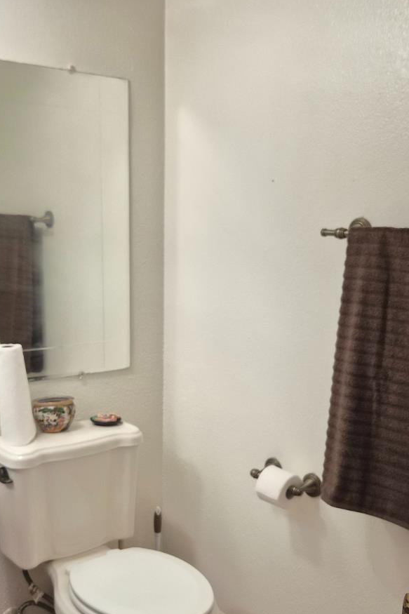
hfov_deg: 32.6
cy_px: 387
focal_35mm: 41
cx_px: 194
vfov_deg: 47.0
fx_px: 699
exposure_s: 1/120
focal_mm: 5.4
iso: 640
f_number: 1.8
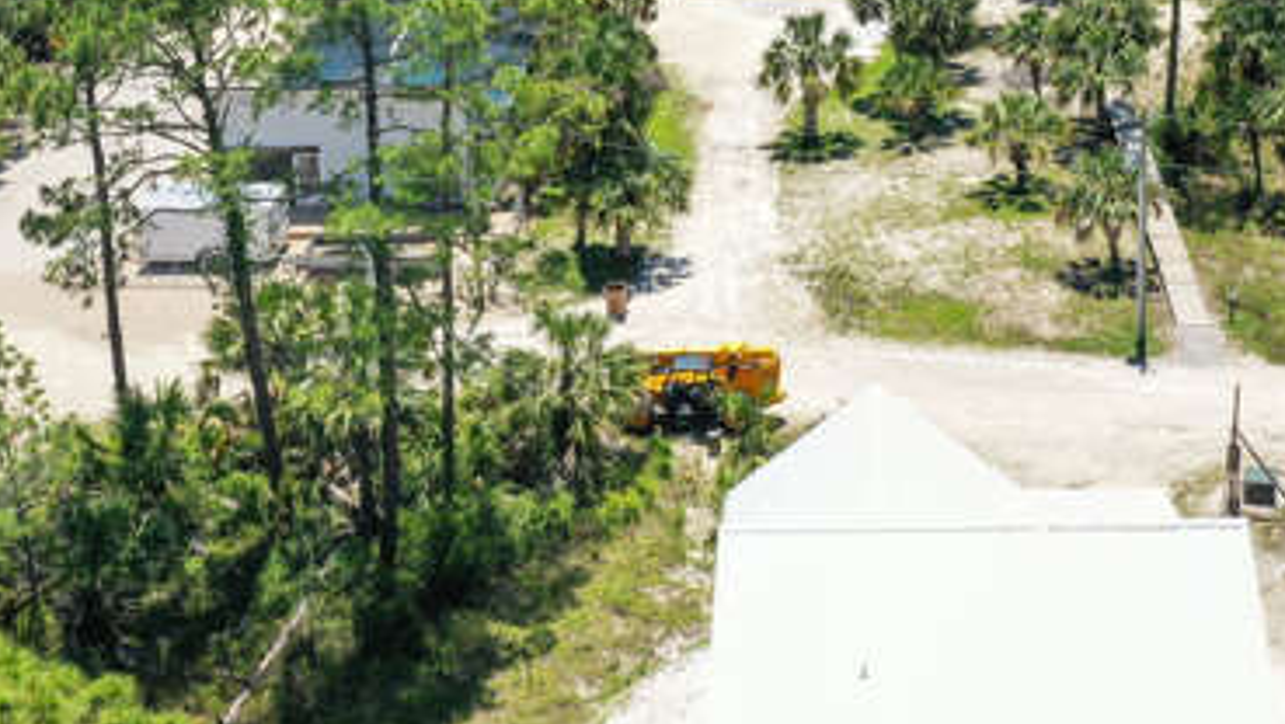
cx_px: 881
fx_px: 2080
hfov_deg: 34.0
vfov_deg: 19.1
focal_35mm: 61
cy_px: -49
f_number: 5.6
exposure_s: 1/400
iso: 100
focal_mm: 10.26
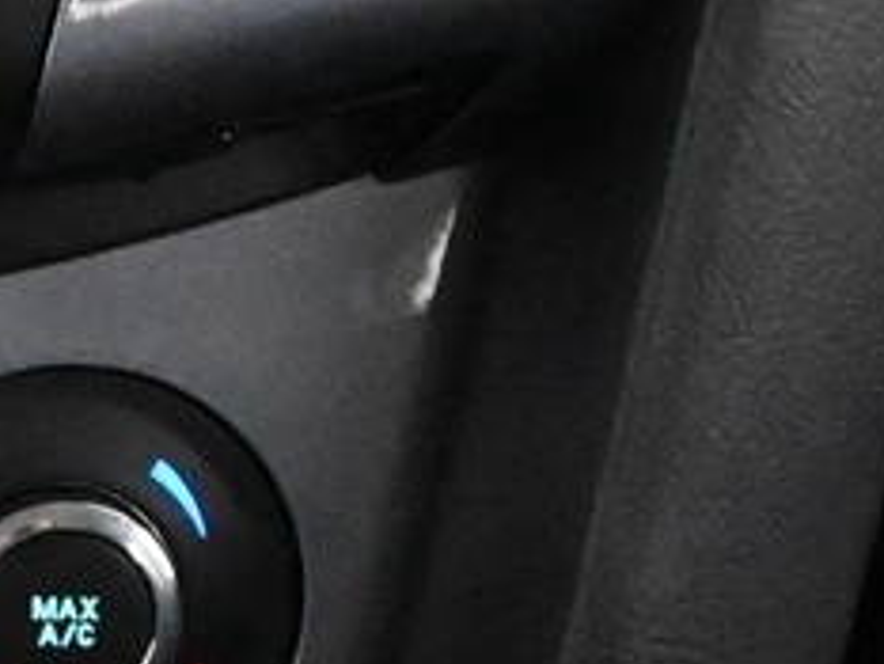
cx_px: -573
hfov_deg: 8.0
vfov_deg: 6.1
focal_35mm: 241
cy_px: -444
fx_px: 6158
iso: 12800
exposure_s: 1/40
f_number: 4.2
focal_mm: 24
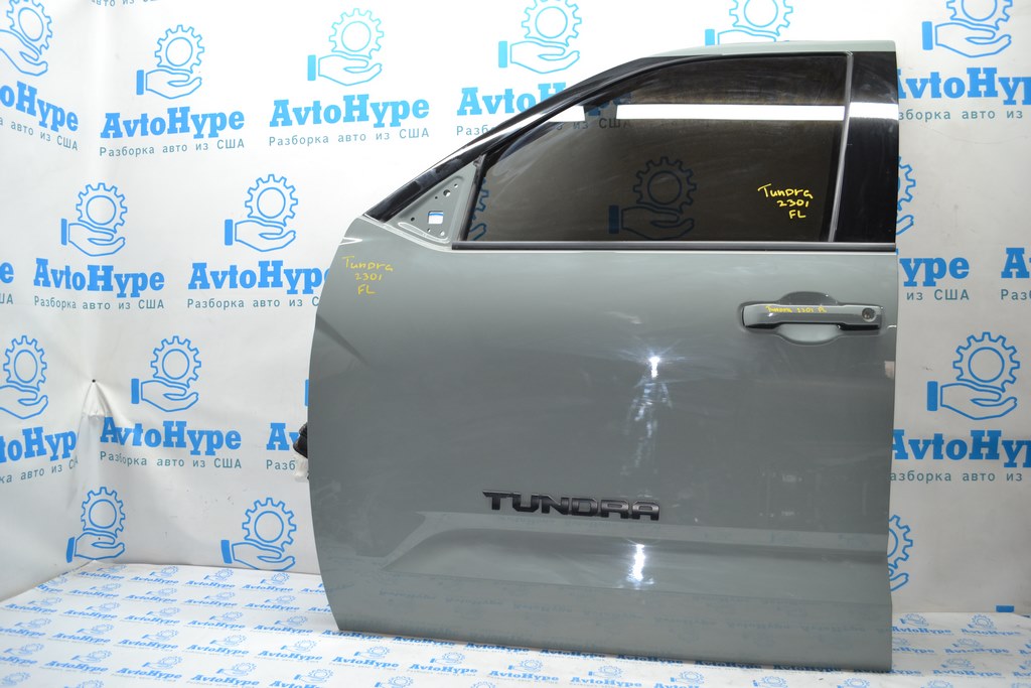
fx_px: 773
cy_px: 344
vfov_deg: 47.9
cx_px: 516
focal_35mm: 27
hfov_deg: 67.4
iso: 400
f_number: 4
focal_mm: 18
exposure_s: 1/80
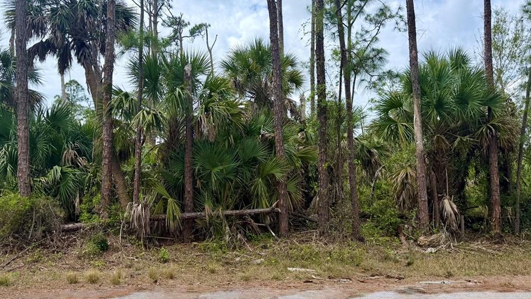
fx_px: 422
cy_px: 136
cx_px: 256
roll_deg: -0.3
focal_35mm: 30
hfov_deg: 64.3
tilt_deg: +7.1
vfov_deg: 38.9
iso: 80
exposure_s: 1/4975
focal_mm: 6.76
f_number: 1.78
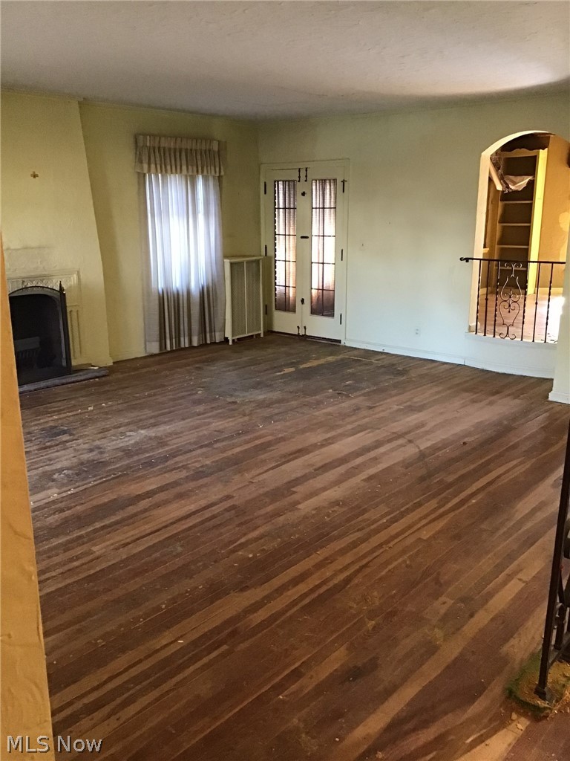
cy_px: 380
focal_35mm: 31
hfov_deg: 45.4
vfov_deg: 58.4
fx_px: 681
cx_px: 285
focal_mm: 3.3
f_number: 2.4
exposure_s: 1/24
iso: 200
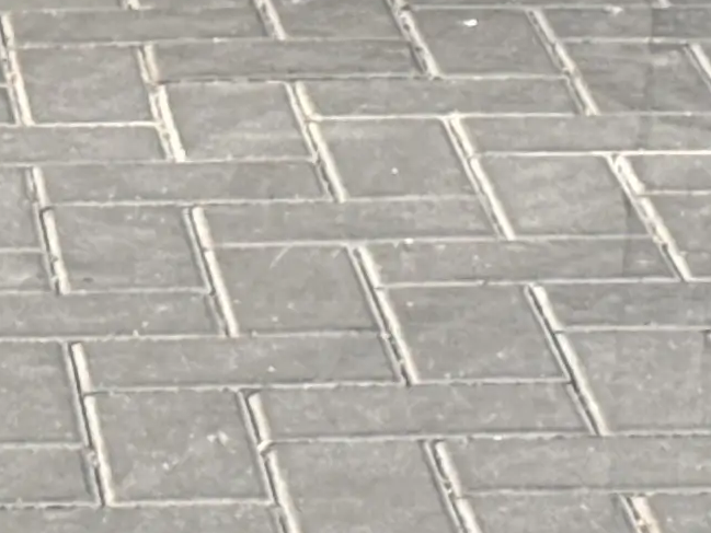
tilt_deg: -3.5
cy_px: -1102
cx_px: -231
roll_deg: -1.2
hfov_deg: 6.6
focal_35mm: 298
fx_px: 6122
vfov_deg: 4.8
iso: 64
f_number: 1.78
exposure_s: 1/292
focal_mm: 6.76
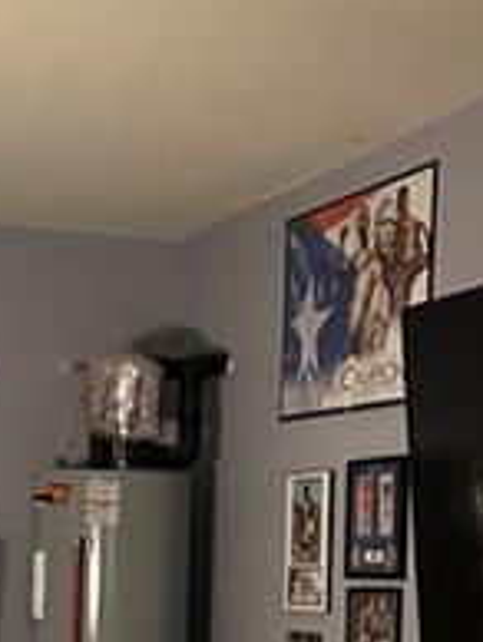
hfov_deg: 15.5
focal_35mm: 95
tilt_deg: +1.4
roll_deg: -1.4
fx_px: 1764
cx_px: 132
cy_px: 566
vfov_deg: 20.3
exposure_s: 1/40
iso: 1000
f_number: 1.78
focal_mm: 6.86
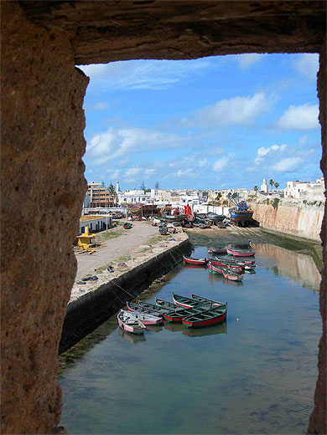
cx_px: 164
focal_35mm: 38
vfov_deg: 49.0
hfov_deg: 37.7
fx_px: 479
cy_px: 218
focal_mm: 7.8
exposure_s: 1/520
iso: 50
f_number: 4.8
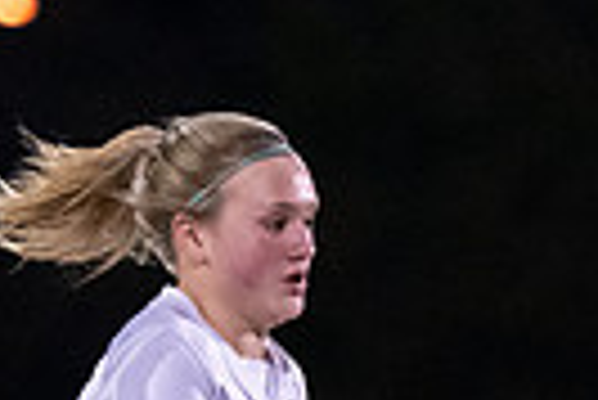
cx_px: 223
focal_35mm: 969
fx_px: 16114
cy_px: 608
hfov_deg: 2.1
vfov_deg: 1.4
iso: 4000
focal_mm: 149
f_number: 2.8
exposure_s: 1/1000
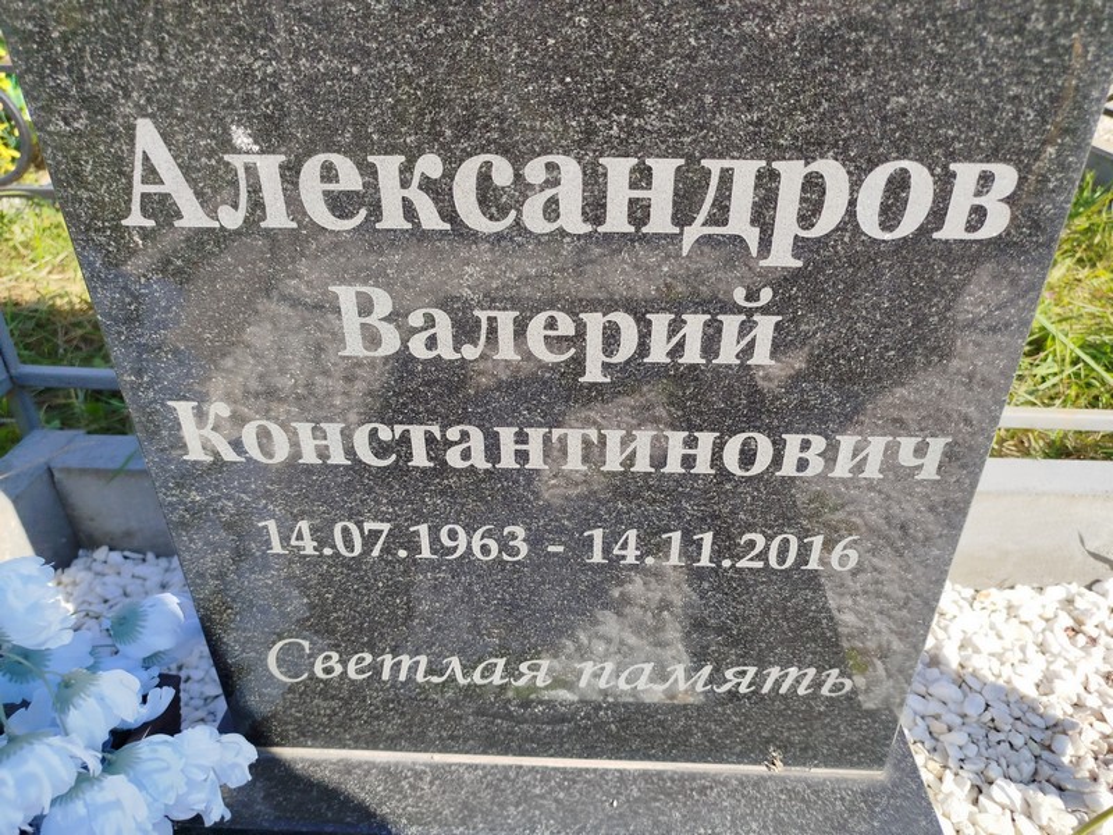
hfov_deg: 71.6
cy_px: 418
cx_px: 556
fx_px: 772
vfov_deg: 56.8
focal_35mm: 24
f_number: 1.7
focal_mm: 5.31
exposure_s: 1/615
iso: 50
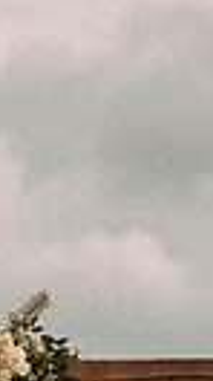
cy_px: 522
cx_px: 190
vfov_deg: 6.5
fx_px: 3302
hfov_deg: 3.7
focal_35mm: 328
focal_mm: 92
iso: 200
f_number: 2.8
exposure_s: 1/2500
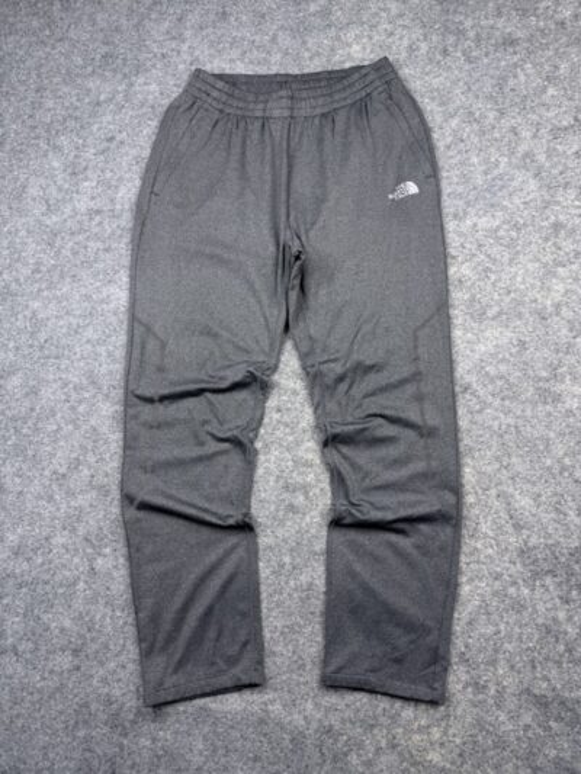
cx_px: 290
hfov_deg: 56.8
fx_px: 537
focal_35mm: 24
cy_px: 387
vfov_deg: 71.6
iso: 64
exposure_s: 1/121
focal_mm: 6.76
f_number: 1.78
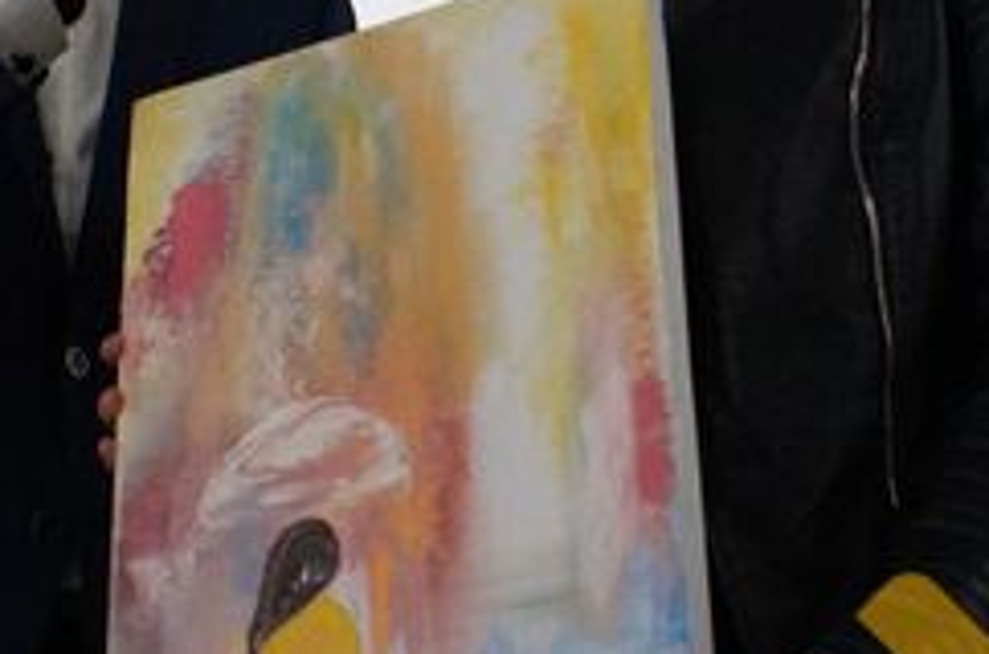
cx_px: 609
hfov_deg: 18.1
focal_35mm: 113
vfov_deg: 12.0
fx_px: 3096
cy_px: 88
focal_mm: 26
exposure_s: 1/125
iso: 3200
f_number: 4.5
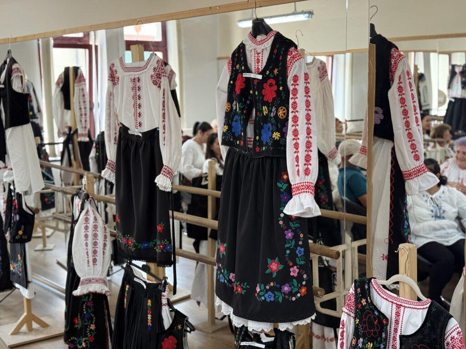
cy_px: 174
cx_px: 233
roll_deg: +0.9
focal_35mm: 48
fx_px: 646
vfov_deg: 30.3
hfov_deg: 39.7
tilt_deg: -8.1
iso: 250
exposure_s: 1/100
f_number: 1.78
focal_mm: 6.76
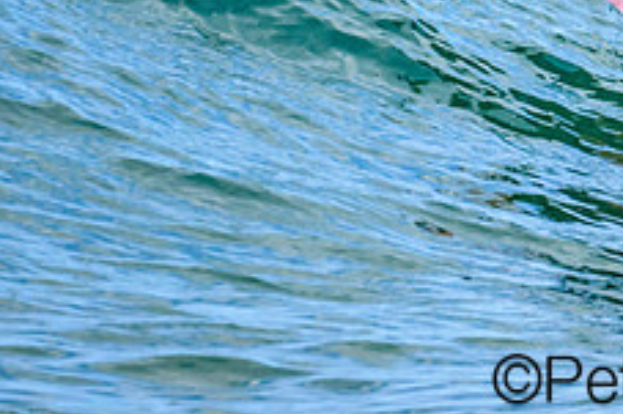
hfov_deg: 1.1
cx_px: 820
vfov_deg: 0.7
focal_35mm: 1845
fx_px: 31905
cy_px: -104
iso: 2200
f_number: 13
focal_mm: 630
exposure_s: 1/1250
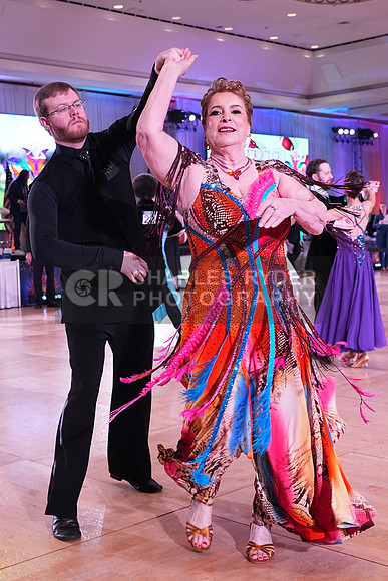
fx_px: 824
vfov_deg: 38.9
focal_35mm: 51
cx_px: 194
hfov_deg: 26.5
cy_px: 290
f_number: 5.6
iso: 3200
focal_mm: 34
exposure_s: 1/320
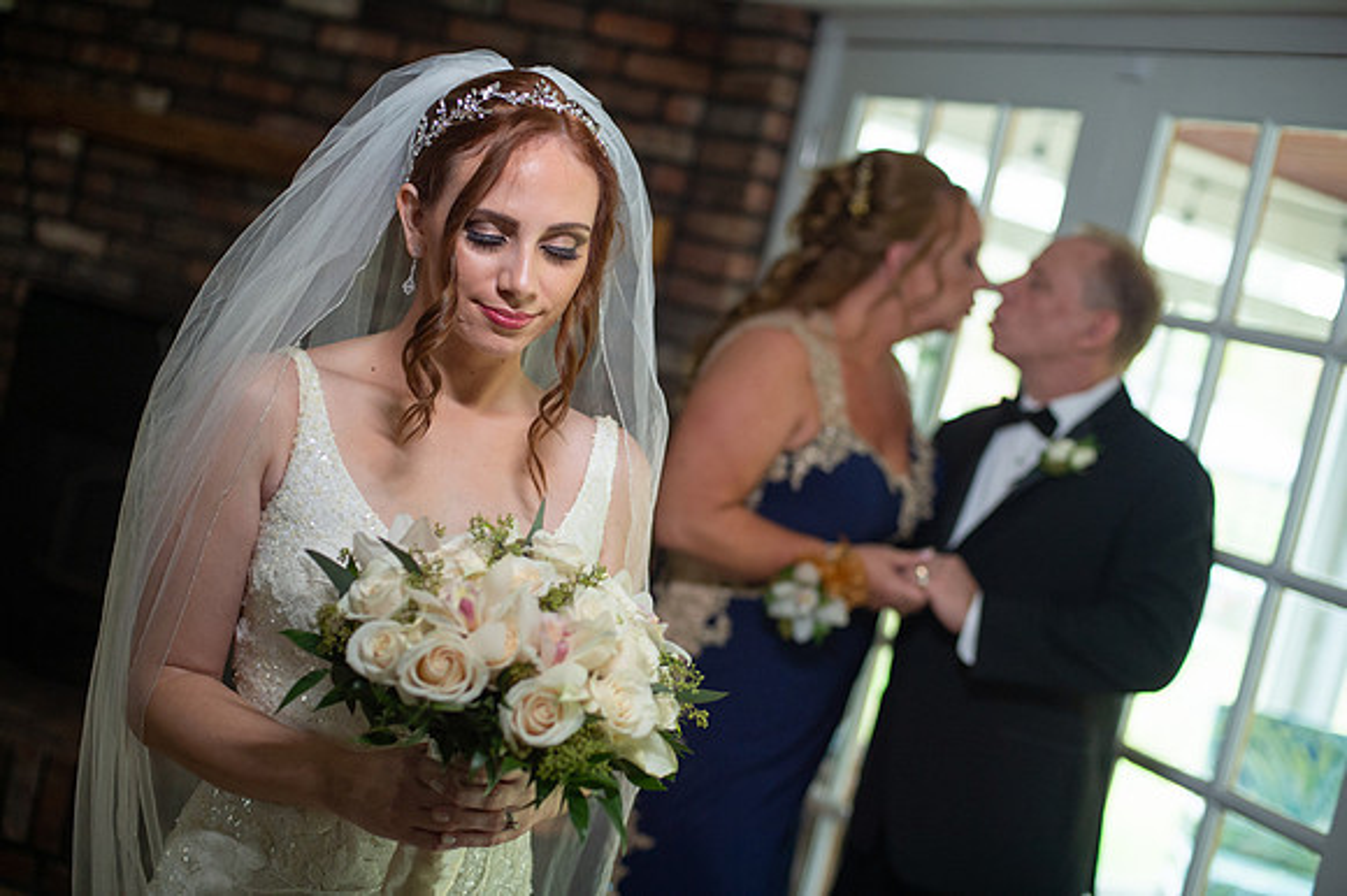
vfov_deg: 27.0
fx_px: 1870
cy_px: 448
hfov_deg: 39.6
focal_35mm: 50
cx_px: 674
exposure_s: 1/400
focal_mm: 50
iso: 1000
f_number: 2.5
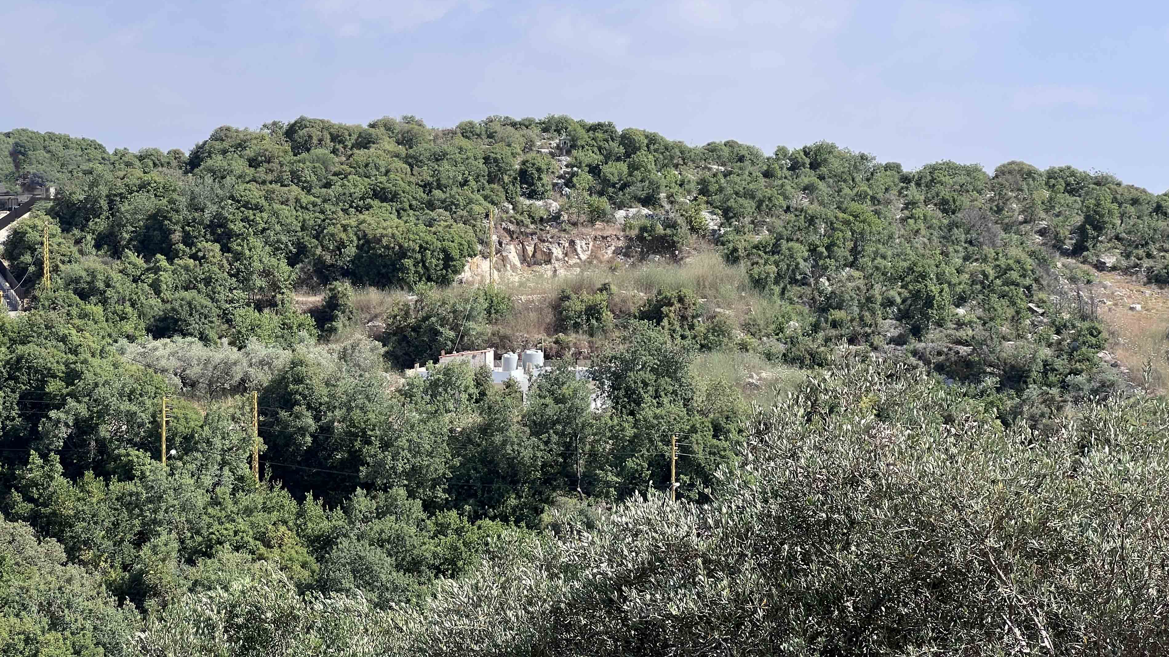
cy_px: 296
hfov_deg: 23.9
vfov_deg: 13.6
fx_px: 2759
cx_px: 556
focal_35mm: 89
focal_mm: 9
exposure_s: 1/595
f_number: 2.8
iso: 32
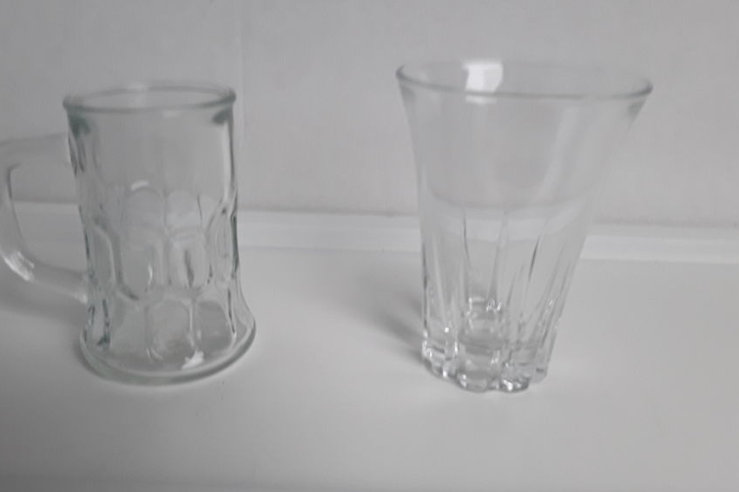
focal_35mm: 33
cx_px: 325
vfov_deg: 39.9
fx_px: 677
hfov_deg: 57.1
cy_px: 229
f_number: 1.9
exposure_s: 1/30
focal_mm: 2.91
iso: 40
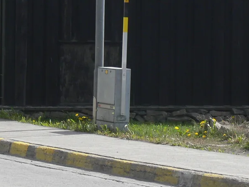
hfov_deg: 6.9
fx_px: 2072
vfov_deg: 5.2
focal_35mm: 288
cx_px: 128
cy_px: 30
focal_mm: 19.1
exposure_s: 1/320
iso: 80
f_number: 5.6
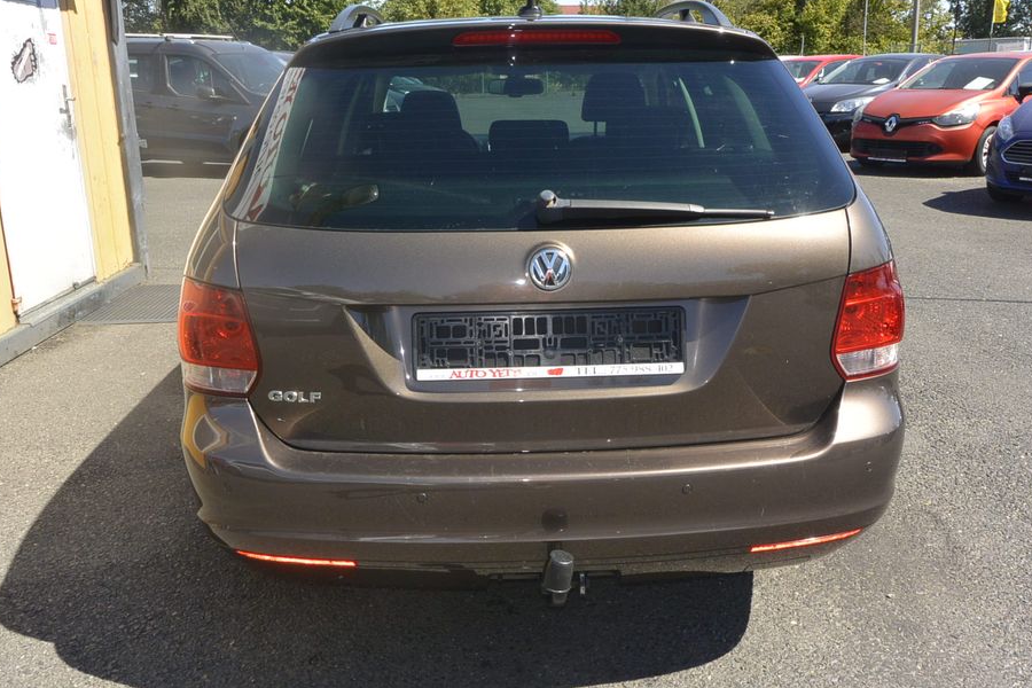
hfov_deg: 57.2
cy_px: 347
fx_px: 946
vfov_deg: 40.0
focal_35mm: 33
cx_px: 552
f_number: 8
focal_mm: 11
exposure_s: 1/250
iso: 160
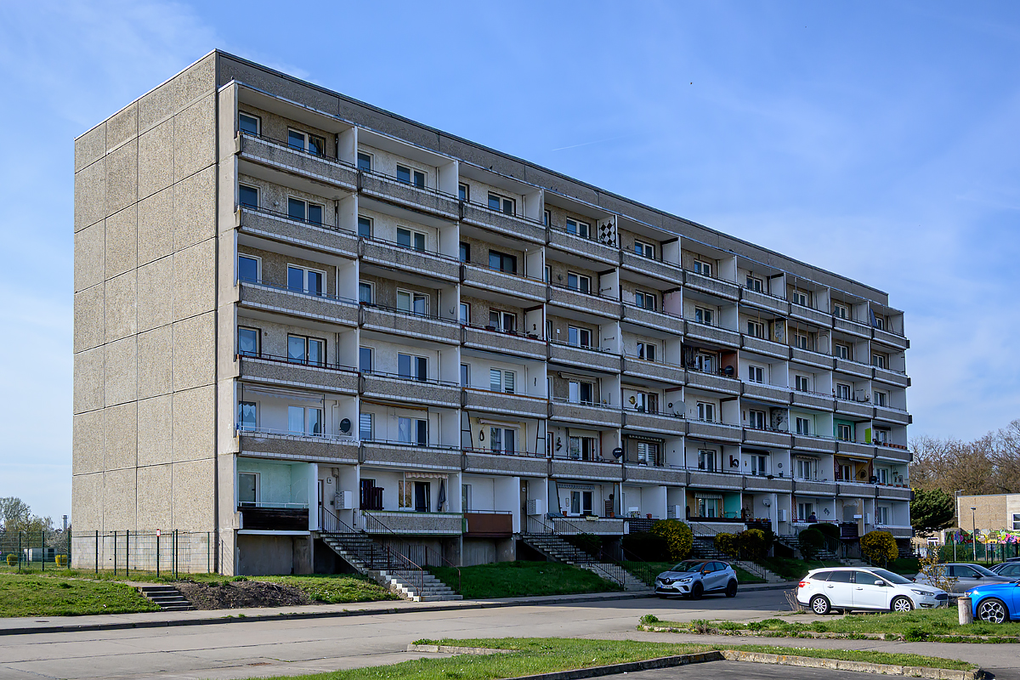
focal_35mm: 34
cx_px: 510
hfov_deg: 56.1
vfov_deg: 39.1
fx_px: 956
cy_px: 340
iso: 400
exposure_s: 1/750
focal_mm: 22.5
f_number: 8
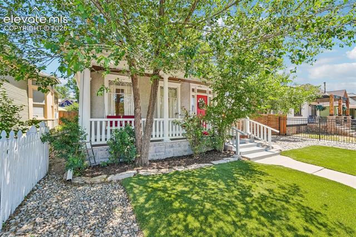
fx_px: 148
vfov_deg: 77.3
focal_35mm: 15
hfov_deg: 100.4
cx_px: 178
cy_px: 118
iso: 800
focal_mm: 10
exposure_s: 1/320
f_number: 8
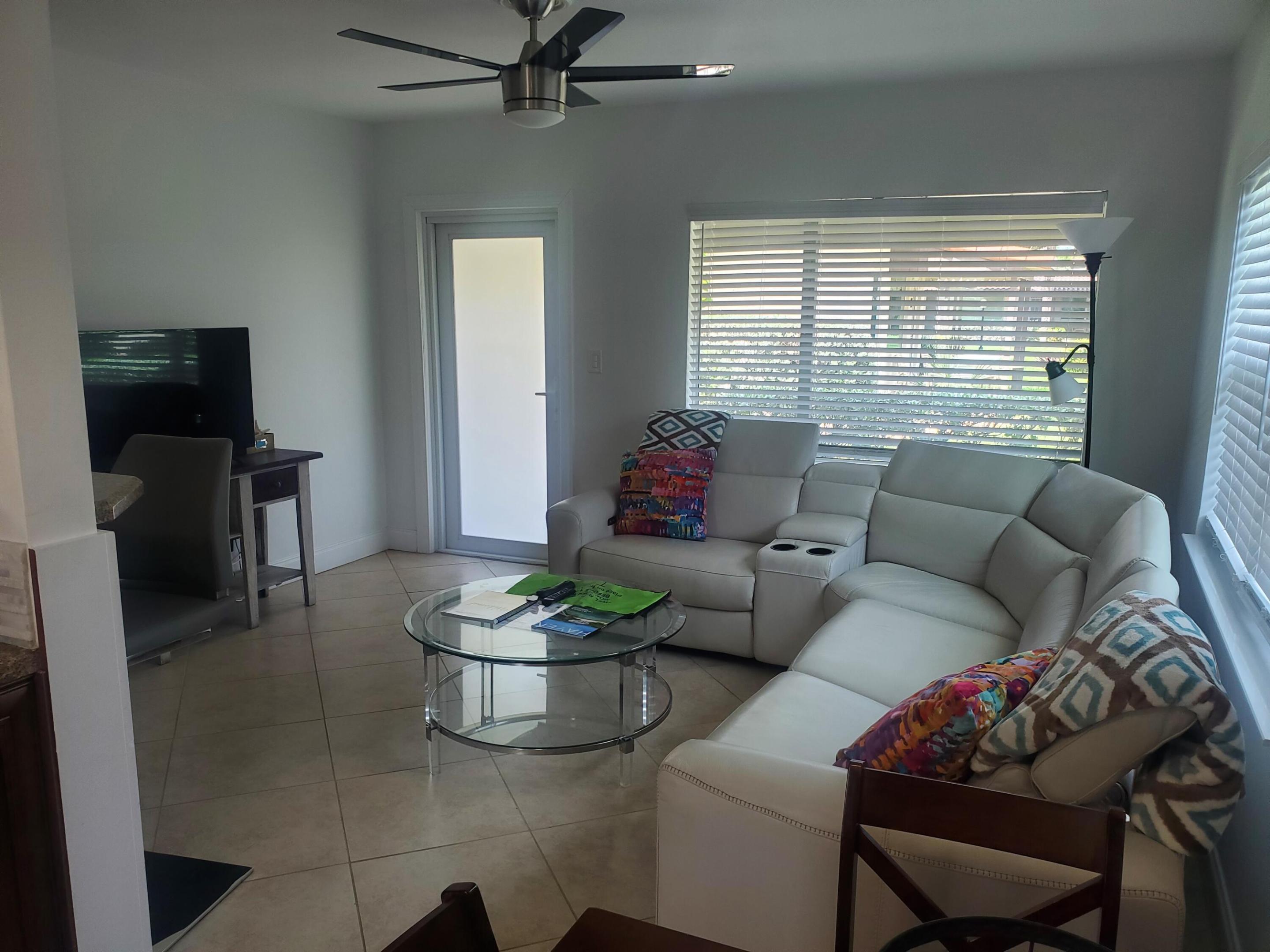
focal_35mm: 26
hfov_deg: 67.3
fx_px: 954
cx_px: 635
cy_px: 476
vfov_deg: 53.1
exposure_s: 1/120
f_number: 2.4
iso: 64
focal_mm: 4.3
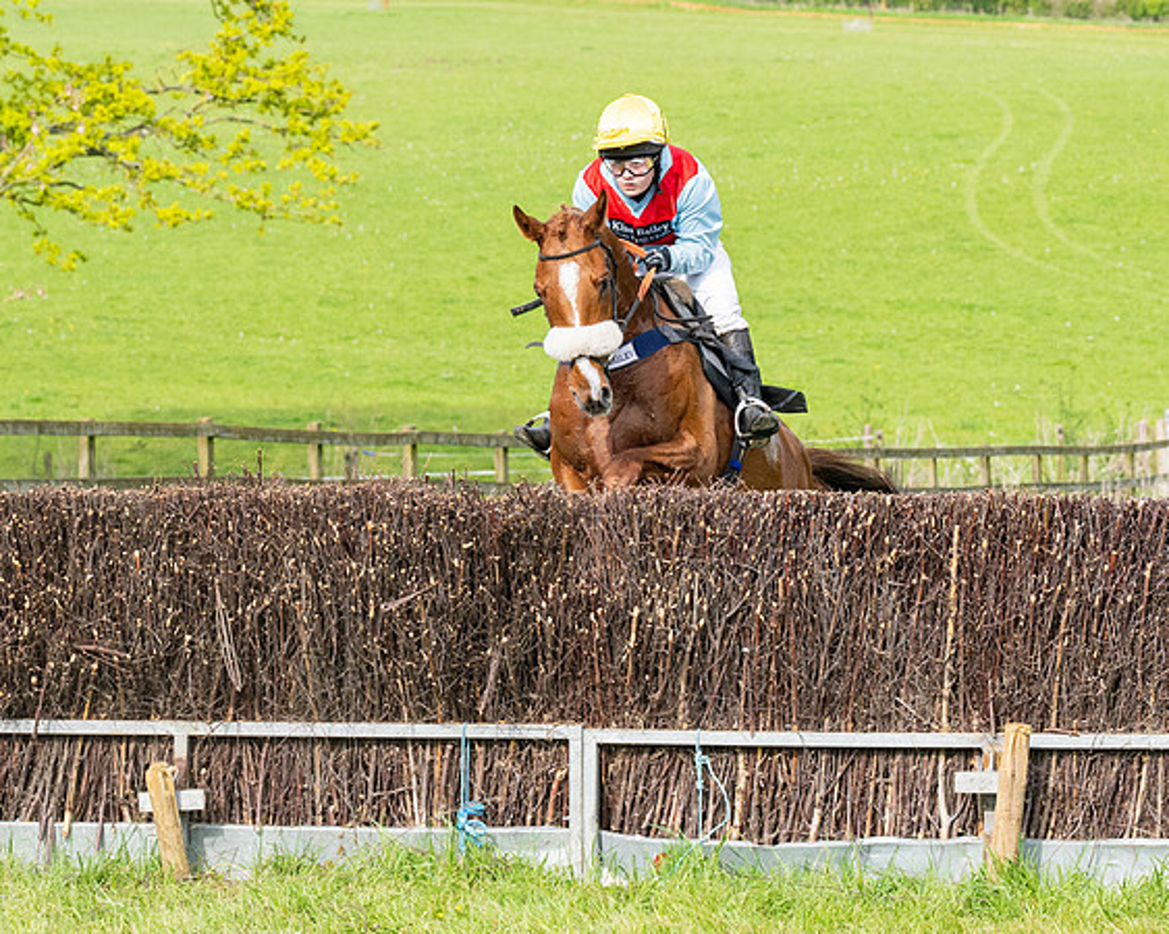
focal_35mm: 212
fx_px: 7337
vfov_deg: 7.3
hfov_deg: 9.1
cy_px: 409
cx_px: 723
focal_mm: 82
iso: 400
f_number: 5.6
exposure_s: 1/1600
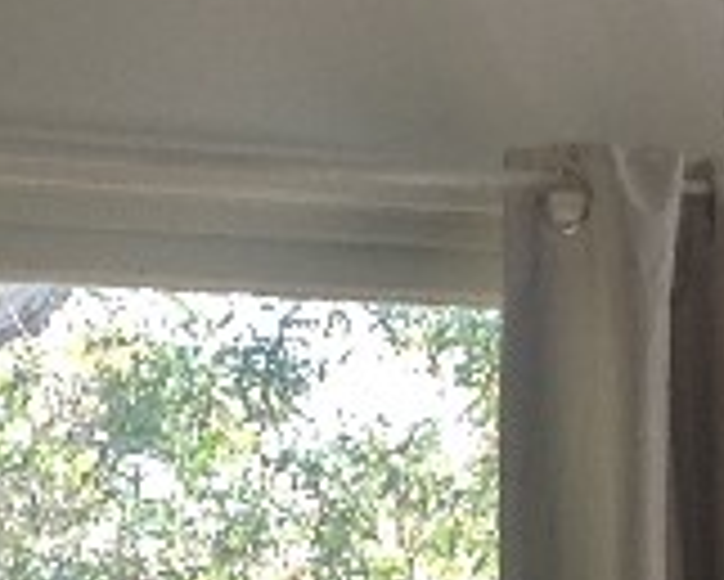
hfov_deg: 8.9
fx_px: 4653
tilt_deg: -3.0
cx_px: 486
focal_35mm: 217
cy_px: 1072
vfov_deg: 6.9
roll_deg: +3.5
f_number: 2.4
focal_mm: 4.28
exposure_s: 1/129
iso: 50
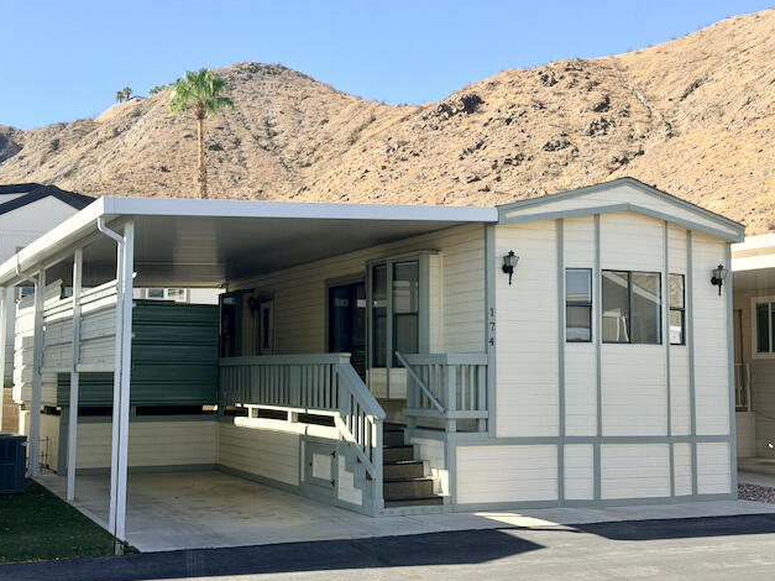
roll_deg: -0.8
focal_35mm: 49
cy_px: 288
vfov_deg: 29.7
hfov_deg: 38.9
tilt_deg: +4.8
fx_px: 1097
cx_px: 389
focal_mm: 6.76
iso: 64
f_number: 1.78
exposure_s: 1/2208
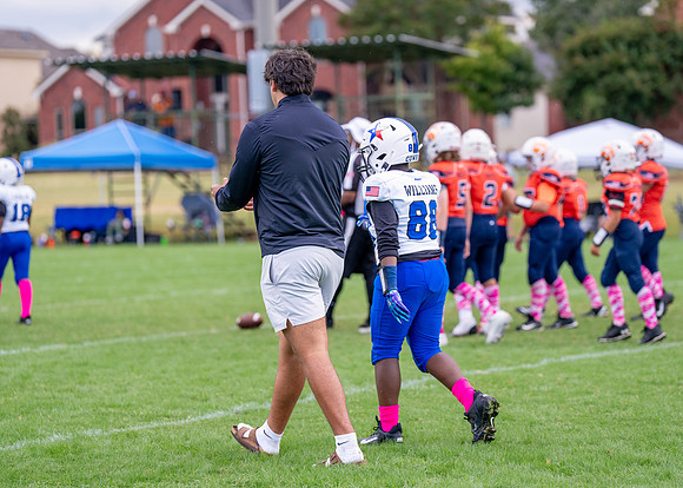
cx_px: 355
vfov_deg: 9.4
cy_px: 230
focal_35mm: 154
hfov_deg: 13.1
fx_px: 2977
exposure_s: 1/2500
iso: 500
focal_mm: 135
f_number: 2.8
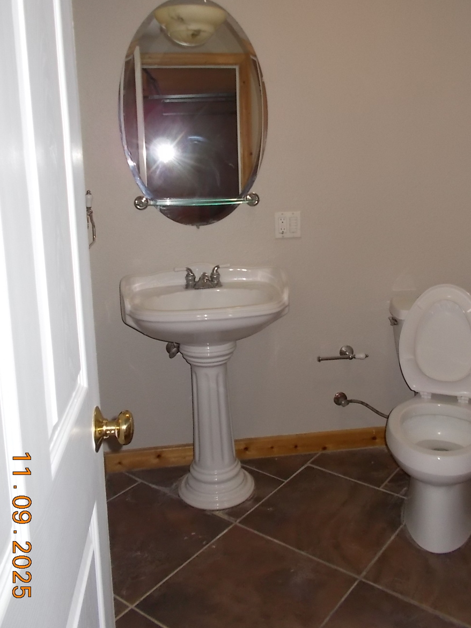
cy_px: 252
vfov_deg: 56.4
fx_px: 580
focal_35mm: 32
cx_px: 243
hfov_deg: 44.2
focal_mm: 4.6
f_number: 3.2
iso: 200
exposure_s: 1/25
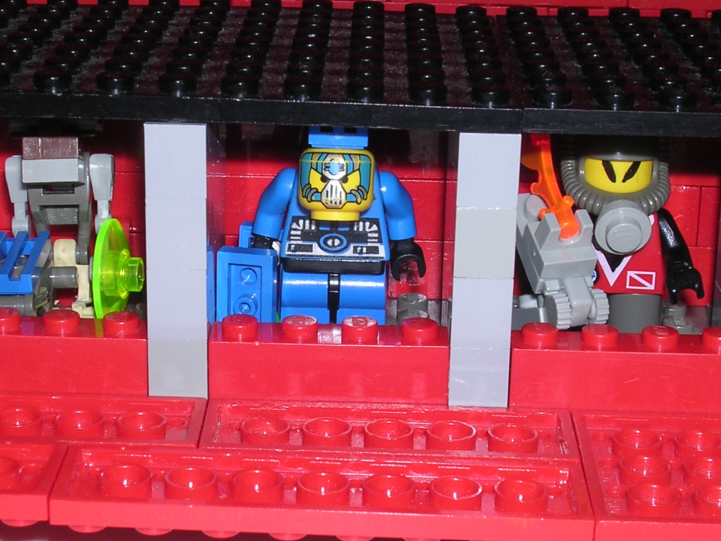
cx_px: 331
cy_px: 314
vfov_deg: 16.4
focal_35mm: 90
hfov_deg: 21.8
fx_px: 1874
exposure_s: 1/60.1
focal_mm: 9.6
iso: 100
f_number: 7
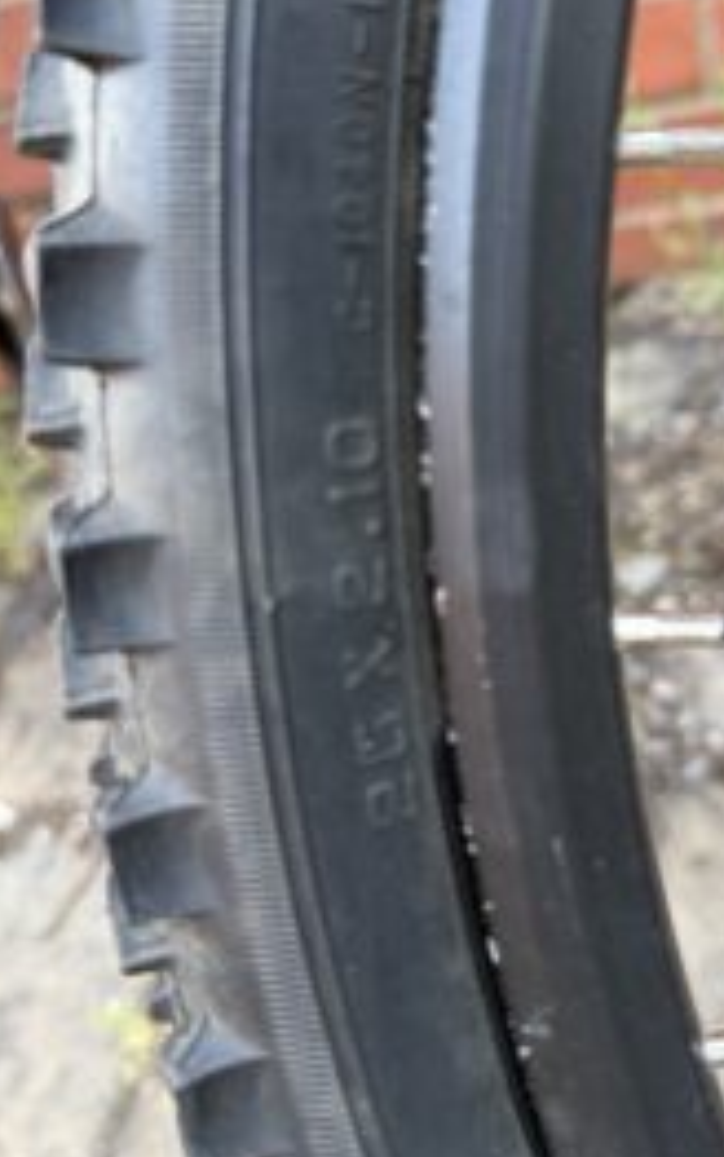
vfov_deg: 55.1
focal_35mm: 35
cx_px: 433
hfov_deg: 36.2
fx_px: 1104
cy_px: 495
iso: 200
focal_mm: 6.76
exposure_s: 1/115
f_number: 1.78
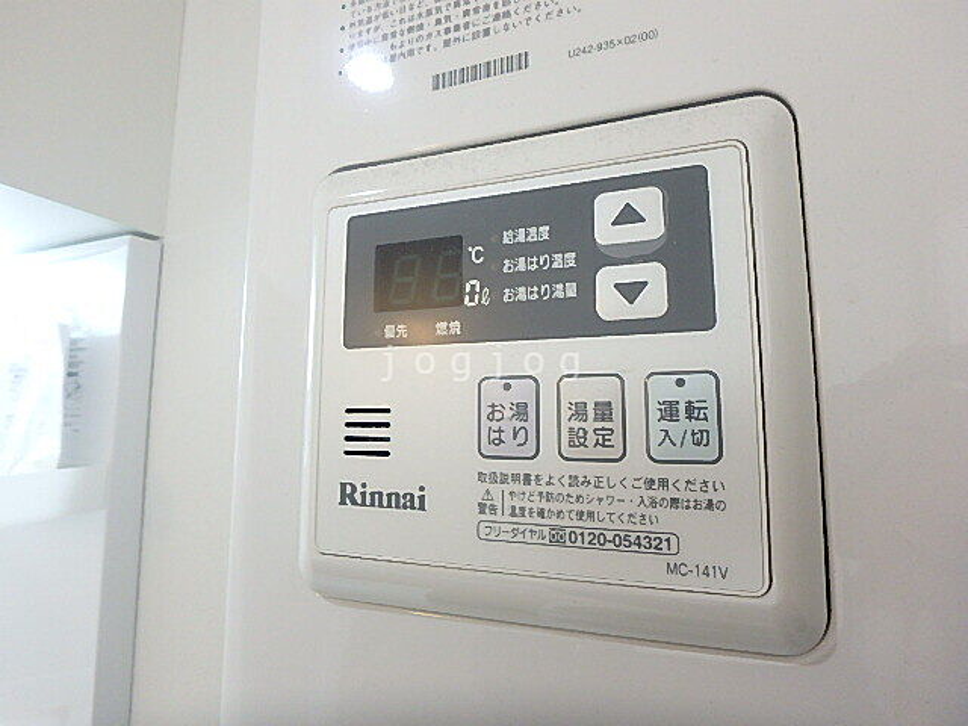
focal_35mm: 21
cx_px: 484
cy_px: 363
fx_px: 587
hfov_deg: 79.0
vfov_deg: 63.4
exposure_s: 1/30
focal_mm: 3.7
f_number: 3.5
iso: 250
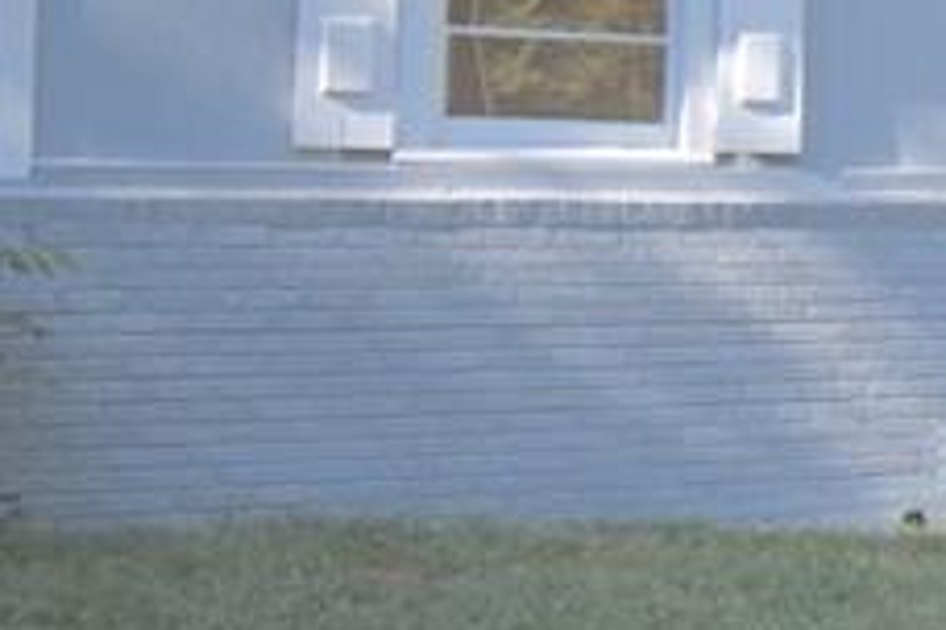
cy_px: 141
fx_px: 2128
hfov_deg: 20.0
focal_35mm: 81
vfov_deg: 16.7
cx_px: 1581
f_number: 4.8
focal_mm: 12
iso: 100
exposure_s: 1/250
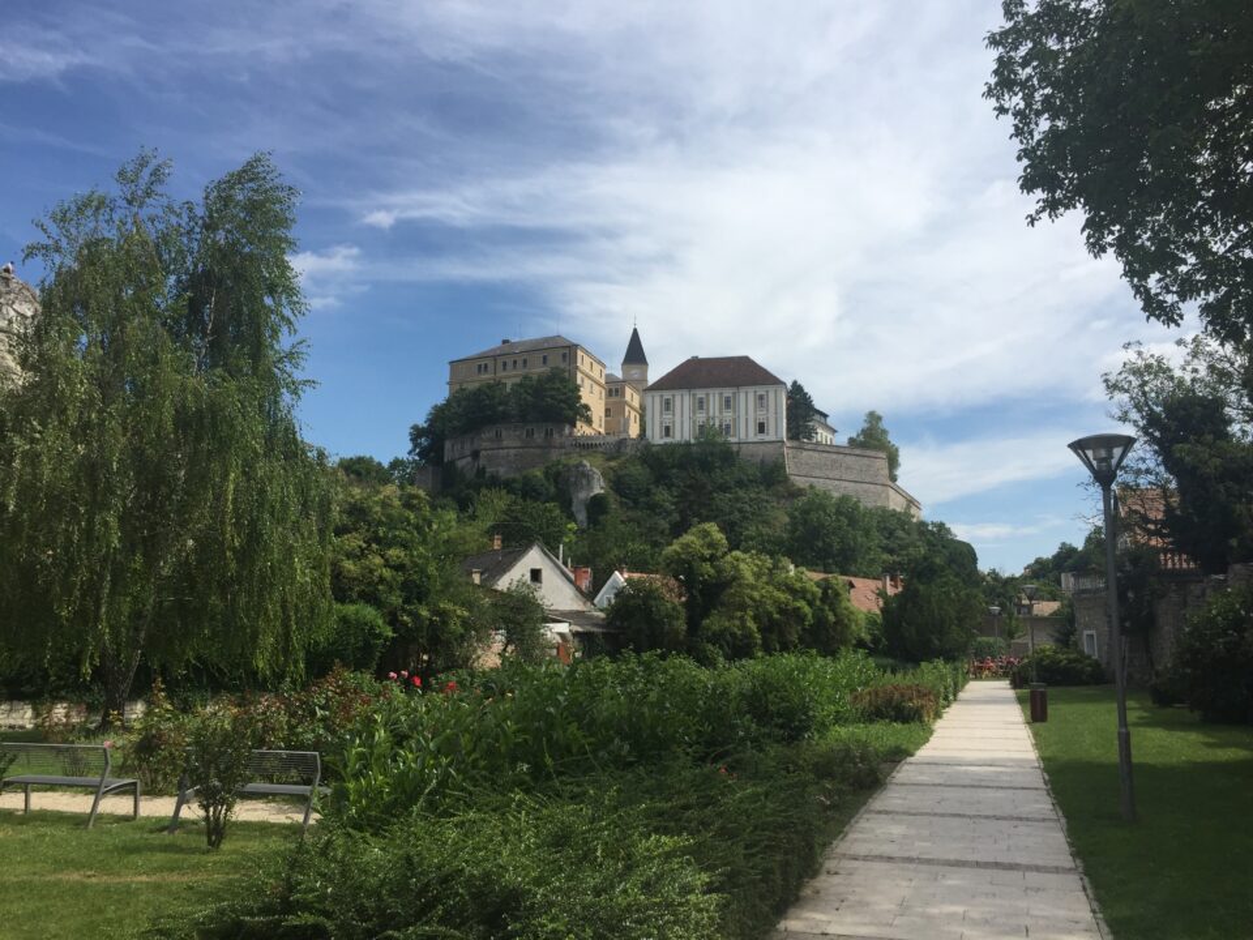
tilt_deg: +9.3
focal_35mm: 29
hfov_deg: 61.7
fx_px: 1050
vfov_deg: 48.2
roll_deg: -1.8
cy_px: 470
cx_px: 626
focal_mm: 4.15
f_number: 2.2
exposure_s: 1/2083
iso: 32
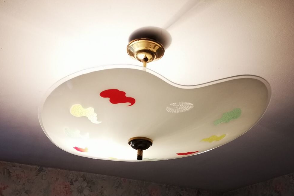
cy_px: 101
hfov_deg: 53.1
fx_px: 294
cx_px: 148
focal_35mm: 36
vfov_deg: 36.9
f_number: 1.8
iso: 200
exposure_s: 1/50
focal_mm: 3.95
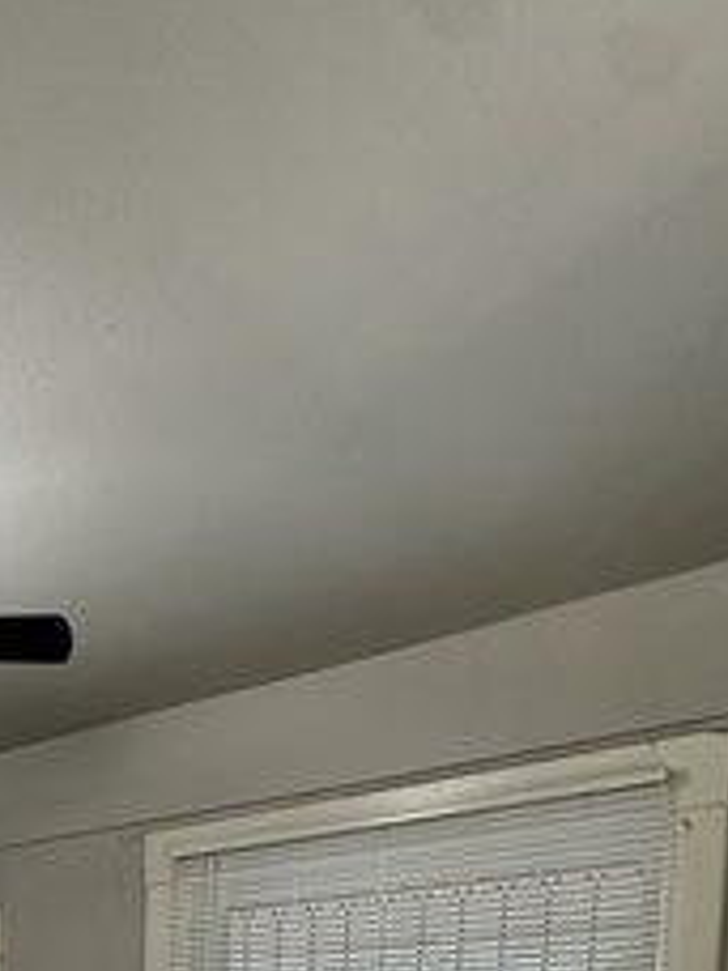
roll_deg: -1.4
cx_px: -140
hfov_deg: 30.1
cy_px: 1199
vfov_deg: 35.0
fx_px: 1150
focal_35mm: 41
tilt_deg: -5.7
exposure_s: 1/60
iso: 250
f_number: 2.2
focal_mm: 2.22
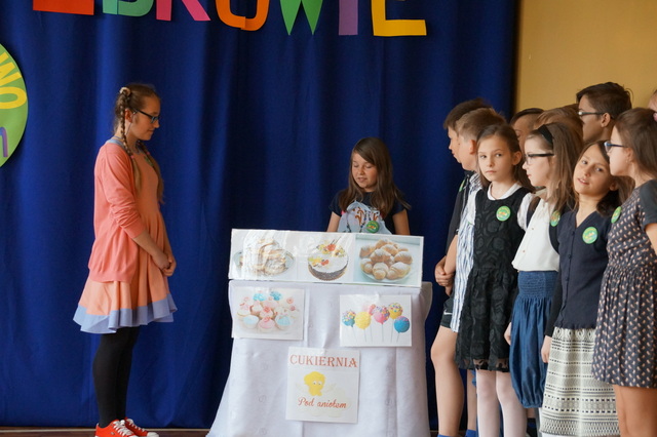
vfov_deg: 13.0
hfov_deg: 19.5
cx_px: 328
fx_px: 1915
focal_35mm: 105
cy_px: 218
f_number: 5.6
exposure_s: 1/160
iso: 1250
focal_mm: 70
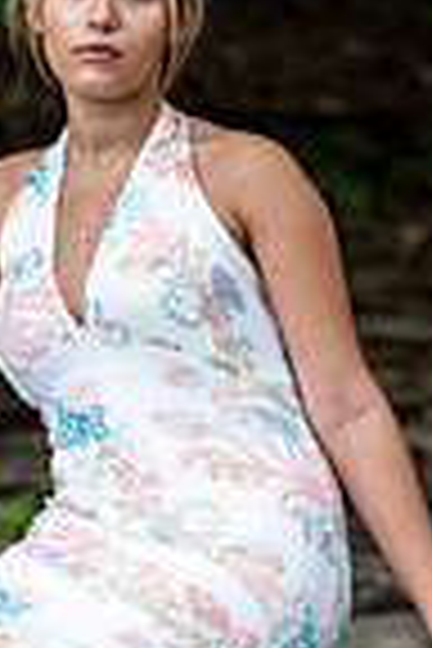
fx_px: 7127
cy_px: 608
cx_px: 22
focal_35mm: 396
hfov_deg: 3.5
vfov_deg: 5.2
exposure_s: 1/640
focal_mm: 85
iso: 100
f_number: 2
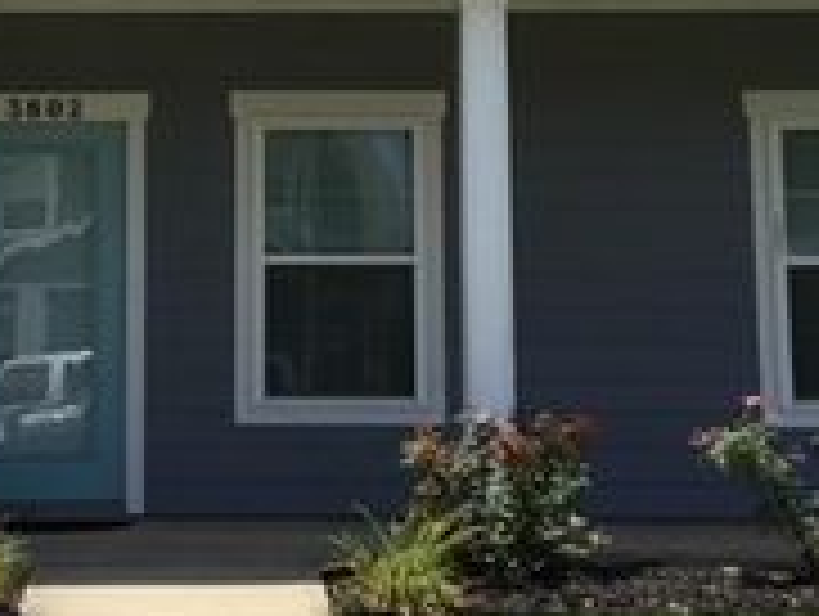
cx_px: 194
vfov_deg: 17.2
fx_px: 2014
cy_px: 83
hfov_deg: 22.7
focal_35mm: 85
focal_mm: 3.3
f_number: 2.4
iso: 25
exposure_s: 1/1148
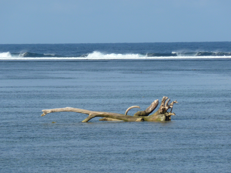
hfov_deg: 5.0
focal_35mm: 399
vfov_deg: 3.7
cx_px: 116
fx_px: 2663
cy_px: 86
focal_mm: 49.2
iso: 80
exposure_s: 1/400
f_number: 4.9
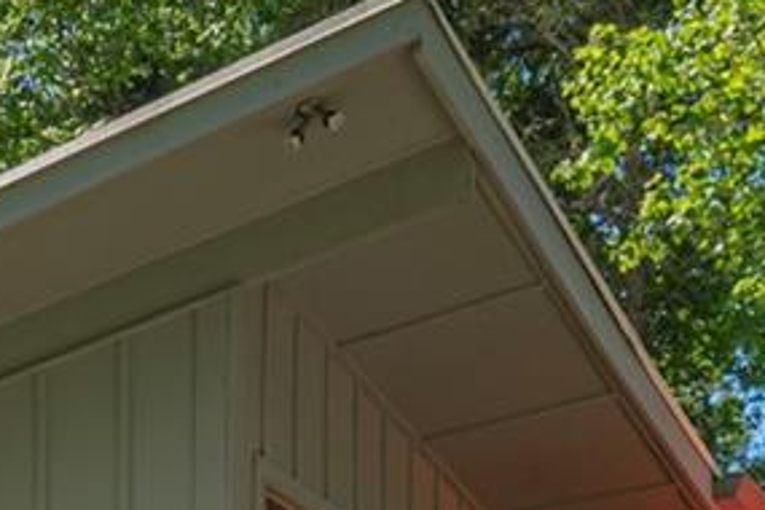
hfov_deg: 15.6
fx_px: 2444
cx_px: -556
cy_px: 1157
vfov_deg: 10.5
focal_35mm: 115
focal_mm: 16
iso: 320
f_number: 8
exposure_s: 1/1250
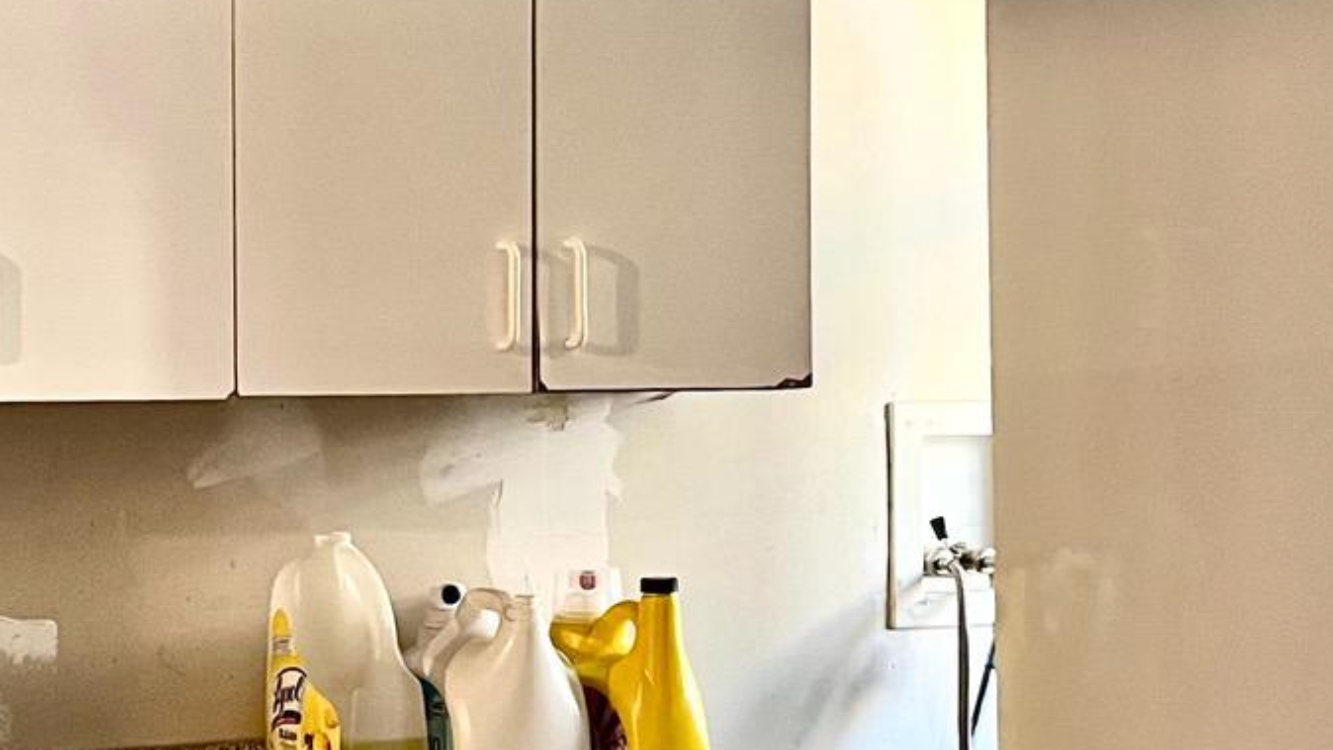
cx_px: 407
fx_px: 3040
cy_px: 446
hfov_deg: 24.6
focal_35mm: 86
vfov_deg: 14.1
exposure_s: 1/60
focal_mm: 5.1
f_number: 1.6
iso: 400
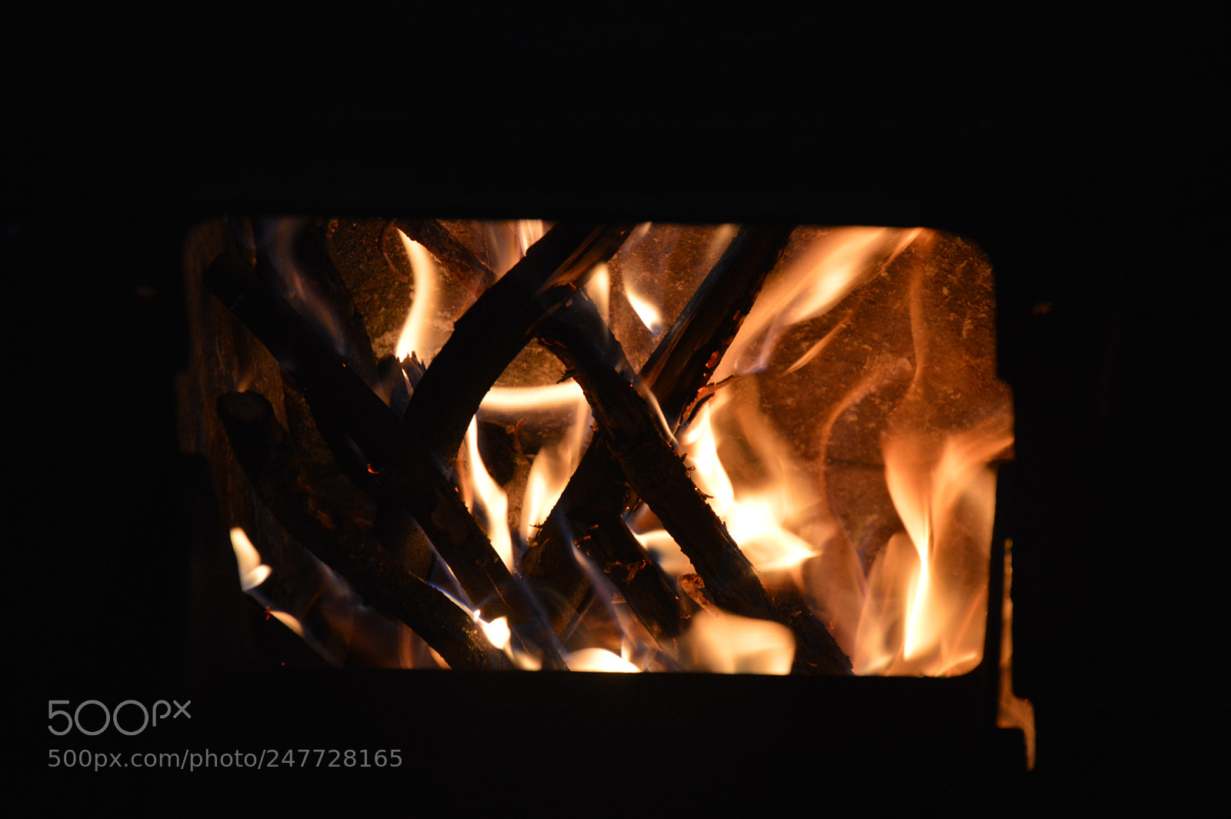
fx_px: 5381
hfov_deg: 13.1
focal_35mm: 158
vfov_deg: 8.7
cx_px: 616
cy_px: 410
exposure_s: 1/60
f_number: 5.6
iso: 720
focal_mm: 105
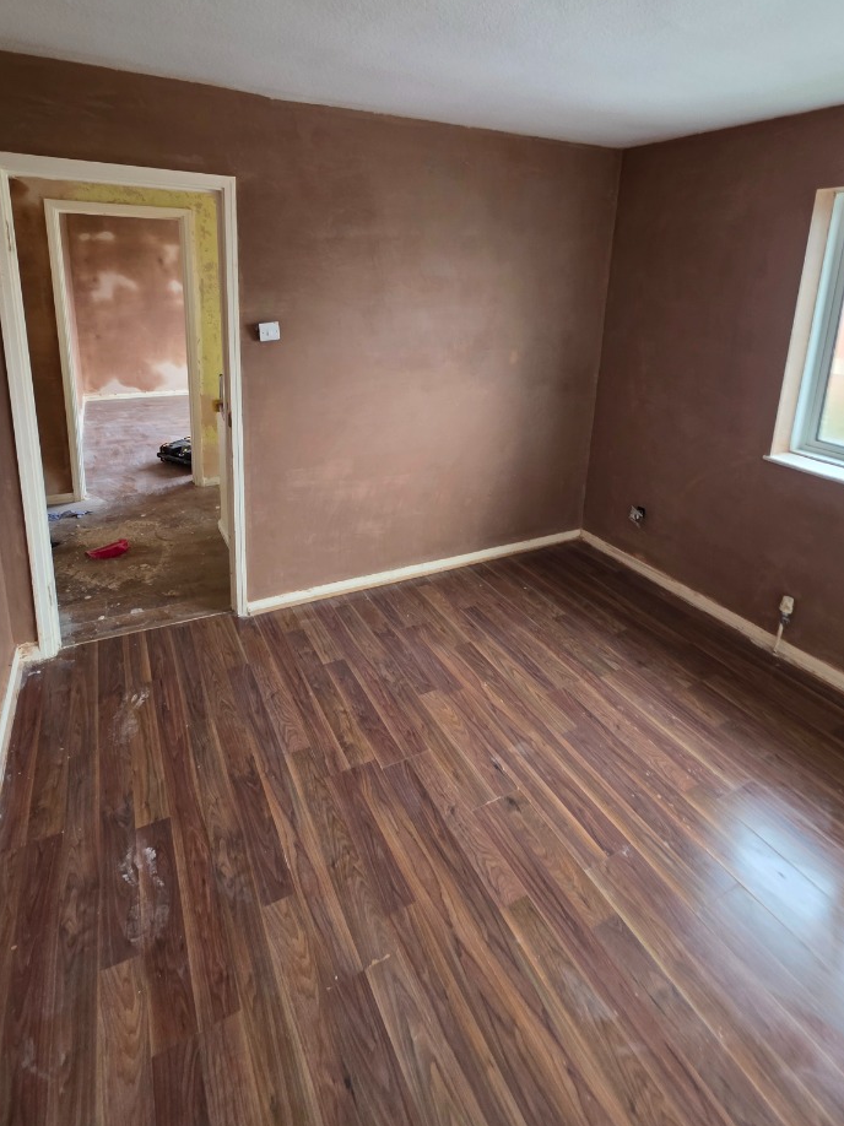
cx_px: 413
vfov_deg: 89.3
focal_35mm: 17
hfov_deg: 74.7
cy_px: 426
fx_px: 553
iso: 160
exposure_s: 1/50
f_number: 1.9
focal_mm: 2.2
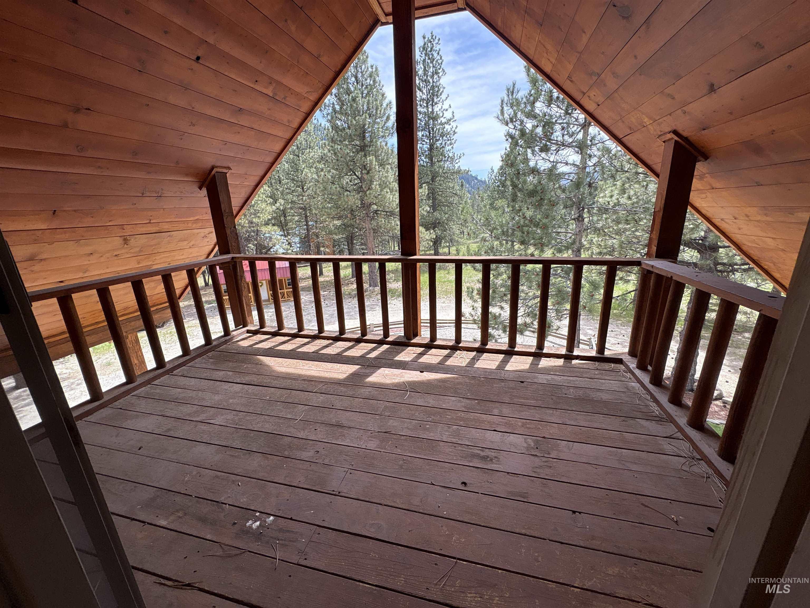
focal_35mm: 14
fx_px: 328
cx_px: 405
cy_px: 304
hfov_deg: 102.1
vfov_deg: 85.7
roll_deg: +2.1
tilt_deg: -16.5
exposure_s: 1/448
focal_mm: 2.22
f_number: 2.2
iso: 50
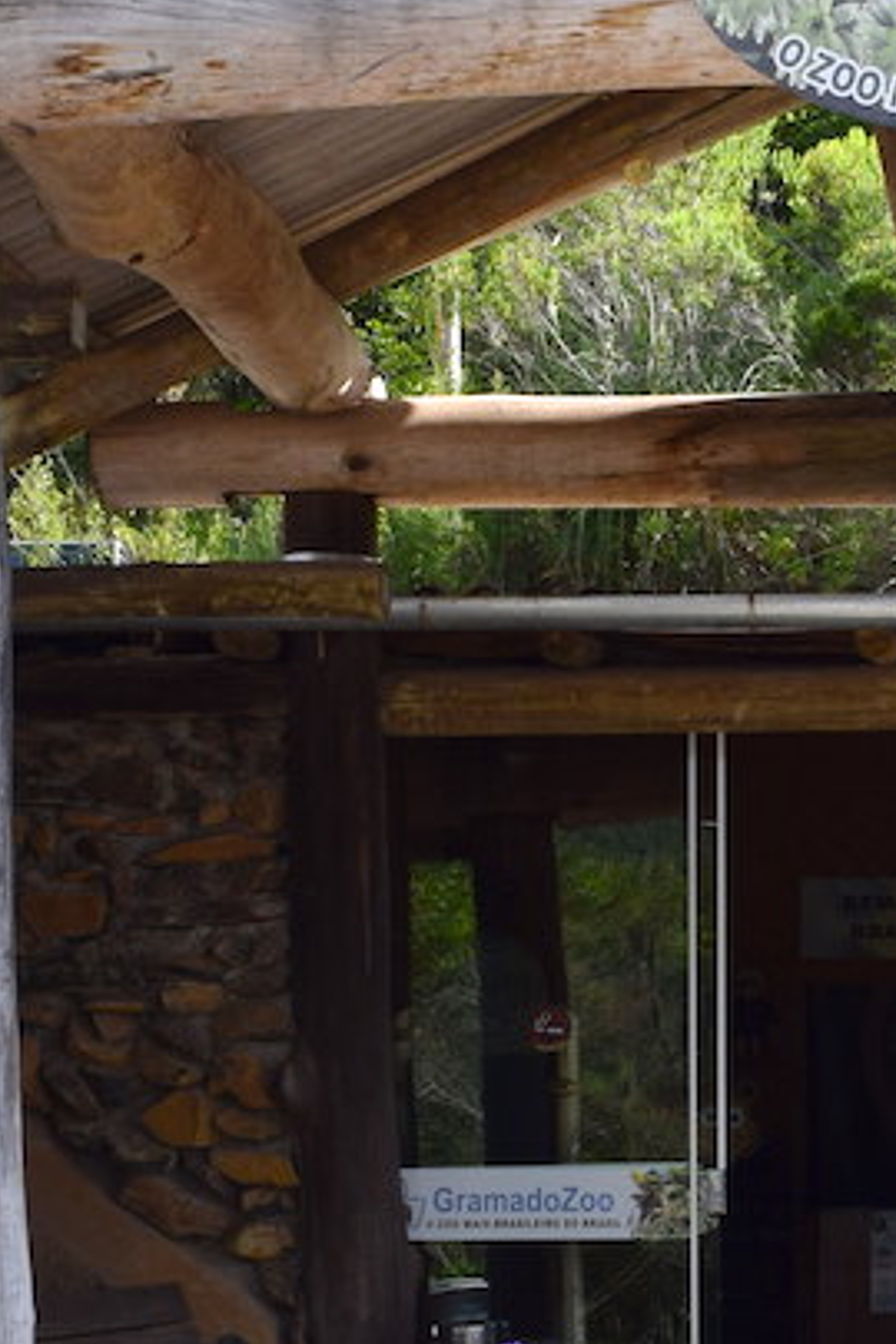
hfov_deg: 12.2
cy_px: 1075
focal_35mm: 111
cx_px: 952
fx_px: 4144
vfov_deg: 18.3
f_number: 8
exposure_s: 1/250
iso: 200
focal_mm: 20
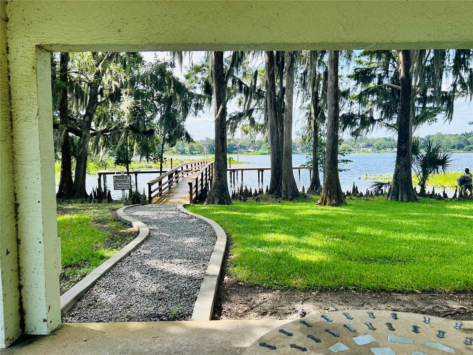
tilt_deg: -3.8
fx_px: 355
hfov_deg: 67.3
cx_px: 236
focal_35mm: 26
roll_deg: +1.6
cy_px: 178
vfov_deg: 53.1
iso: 50
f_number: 1.5
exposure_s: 1/1029
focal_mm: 5.7
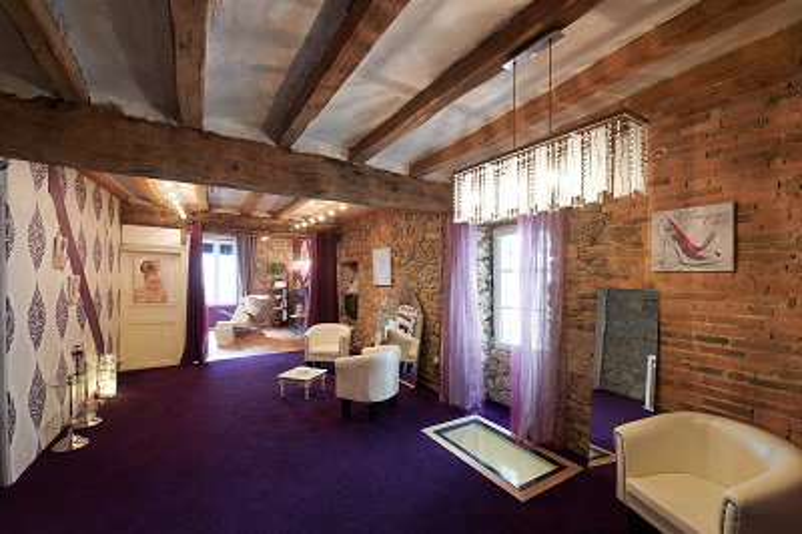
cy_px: 267
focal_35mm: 14
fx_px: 312
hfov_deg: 104.3
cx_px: 401
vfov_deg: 81.1
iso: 1250
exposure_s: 1/25
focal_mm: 14
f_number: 5
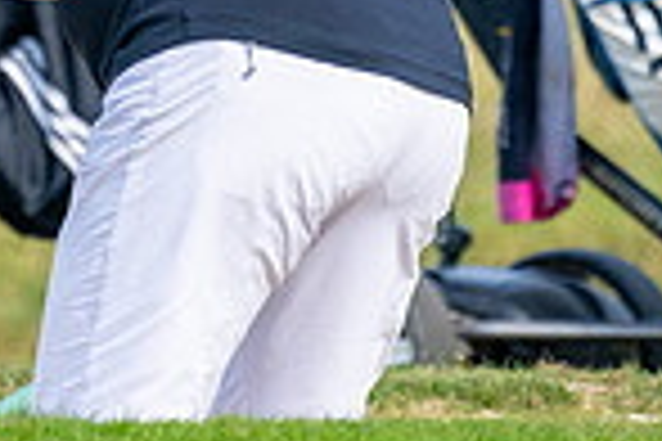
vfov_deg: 0.7
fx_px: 38356
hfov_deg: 1.0
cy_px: -462
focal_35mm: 2086
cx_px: -262
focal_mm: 300
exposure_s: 1/1000
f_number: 5
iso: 200
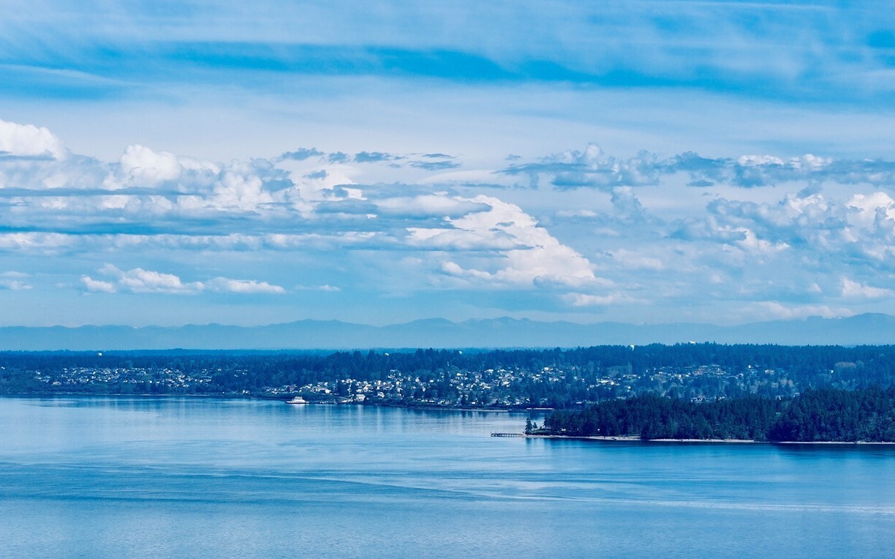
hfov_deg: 21.6
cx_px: 408
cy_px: 250
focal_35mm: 96
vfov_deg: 13.6
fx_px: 2341
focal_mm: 19.35
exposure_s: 1/1250
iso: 100
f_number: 2.8
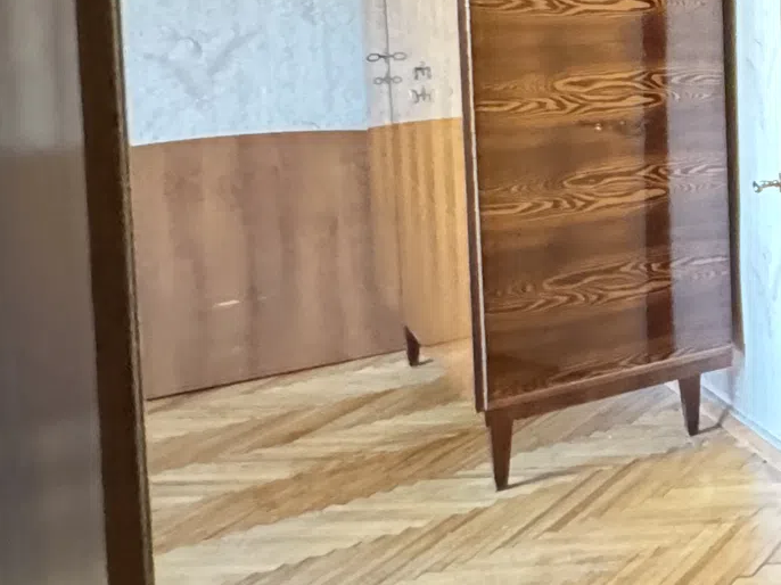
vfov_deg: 28.4
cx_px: 1359
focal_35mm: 49
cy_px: 43
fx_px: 1105
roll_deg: -0.2
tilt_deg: -2.5
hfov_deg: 23.3
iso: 1600
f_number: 2.2
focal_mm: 2.22
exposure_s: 1/39
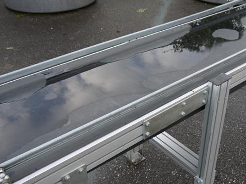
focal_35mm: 43
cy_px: 97
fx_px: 305
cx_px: 146
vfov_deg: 33.6
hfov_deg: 43.7
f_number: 4
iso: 100
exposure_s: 1/160
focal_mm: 15
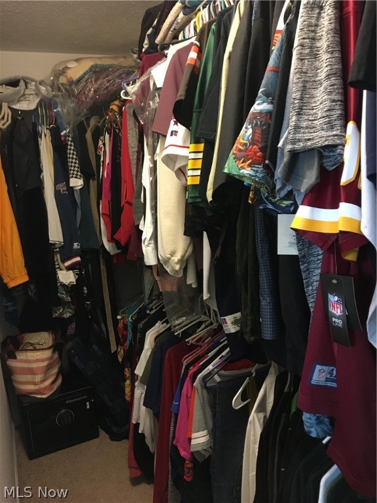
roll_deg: +4.5
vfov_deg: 61.7
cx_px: 188
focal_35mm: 29
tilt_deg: -7.7
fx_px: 421
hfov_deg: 48.2
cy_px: 252
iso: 250
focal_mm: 4.15
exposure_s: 1/15
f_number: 2.2
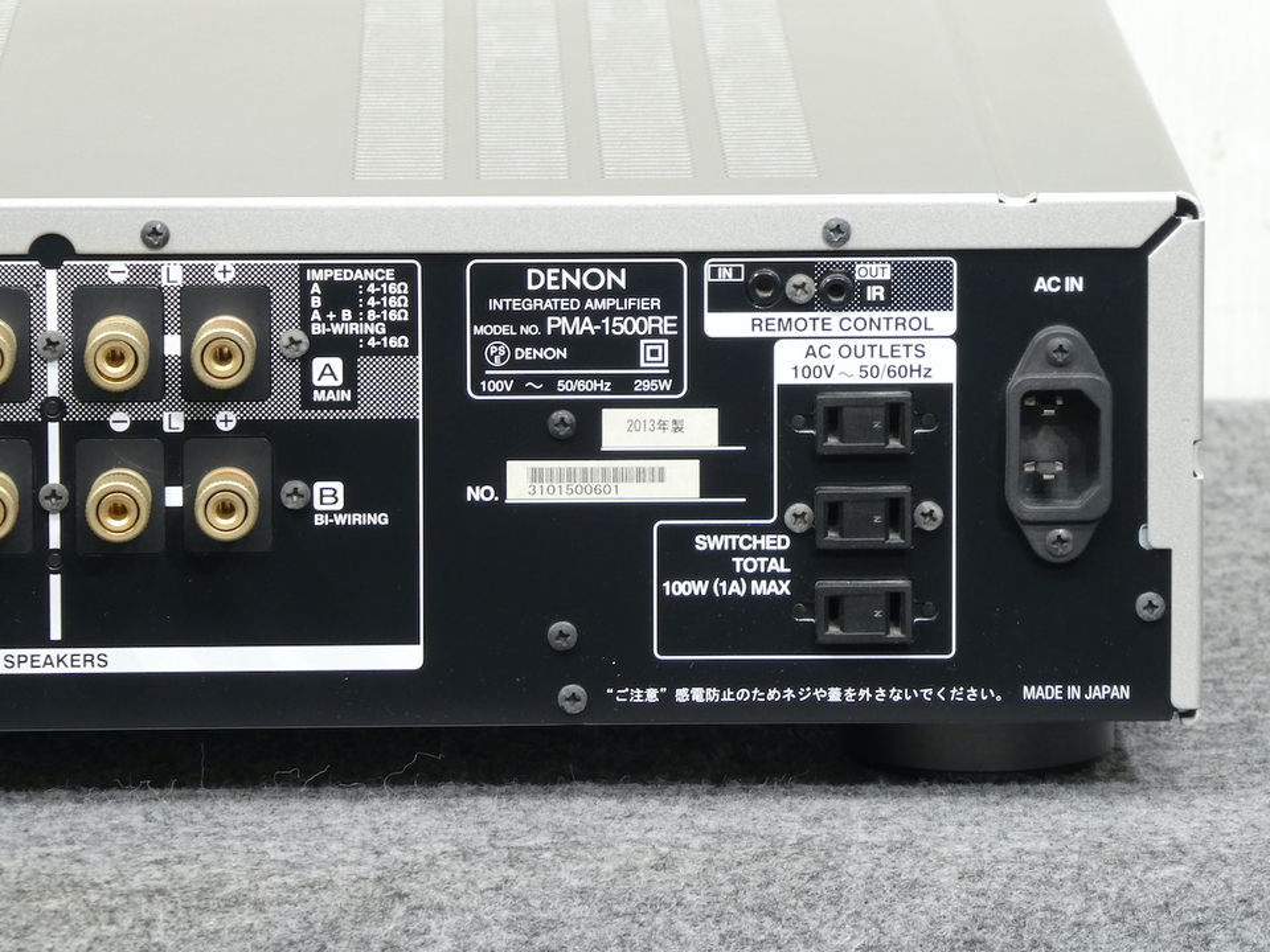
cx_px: 635
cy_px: 476
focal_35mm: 265
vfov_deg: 5.6
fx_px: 9722
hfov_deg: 7.5
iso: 200
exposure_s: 1/3.2
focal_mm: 47.5
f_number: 5.6
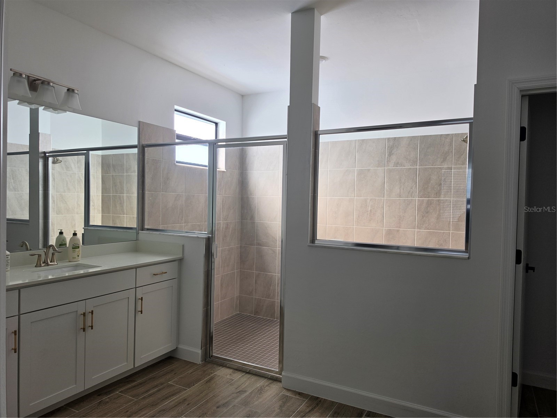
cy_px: 209
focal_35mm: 23
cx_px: 278
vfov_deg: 58.9
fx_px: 370
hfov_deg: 73.9
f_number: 1.4
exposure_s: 1/180
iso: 64
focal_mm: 6.5
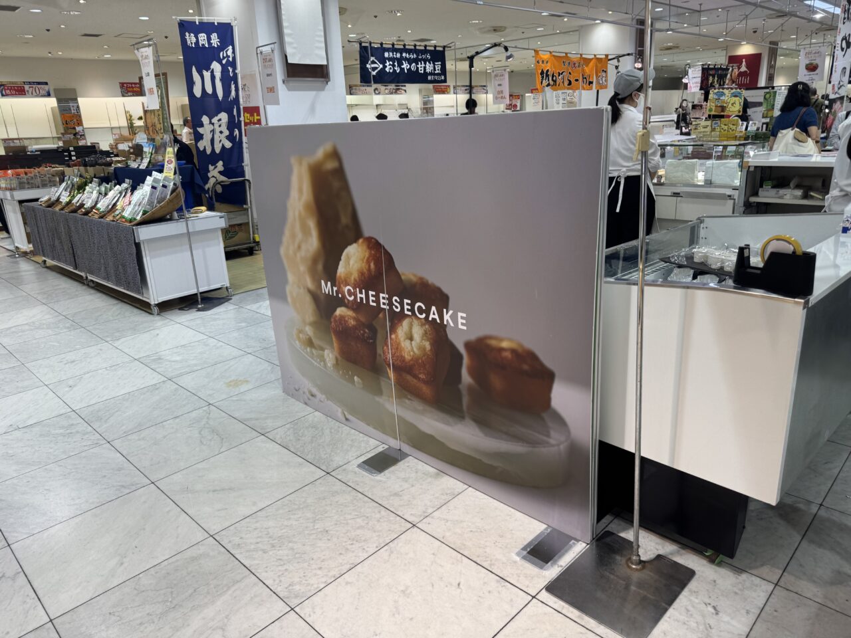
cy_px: 319
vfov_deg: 56.8
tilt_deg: -18.8
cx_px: 426
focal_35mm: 24
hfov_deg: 71.6
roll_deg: +1.8
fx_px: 590
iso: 64
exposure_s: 1/132
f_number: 1.78
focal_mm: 6.76
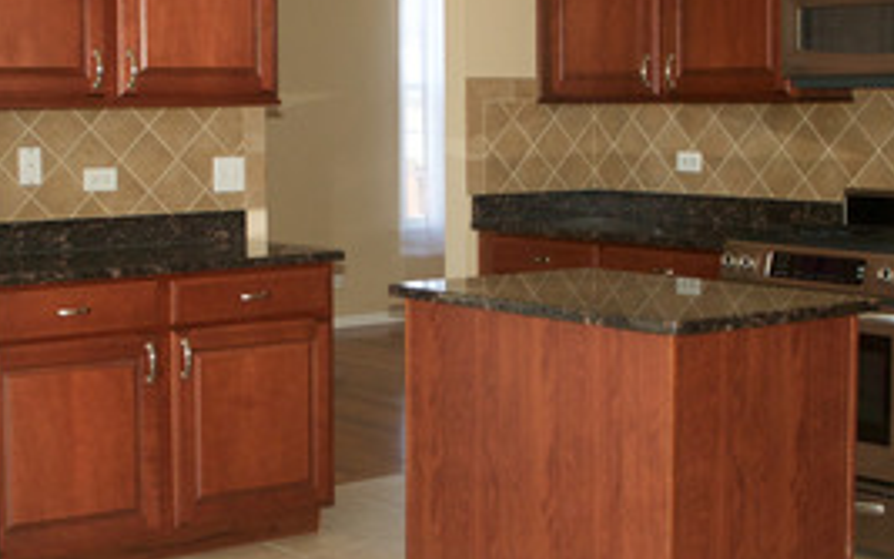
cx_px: 388
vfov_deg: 19.6
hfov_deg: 31.0
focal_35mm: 66
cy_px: 176
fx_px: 1608
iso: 500
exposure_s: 1/125
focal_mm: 18
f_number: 9
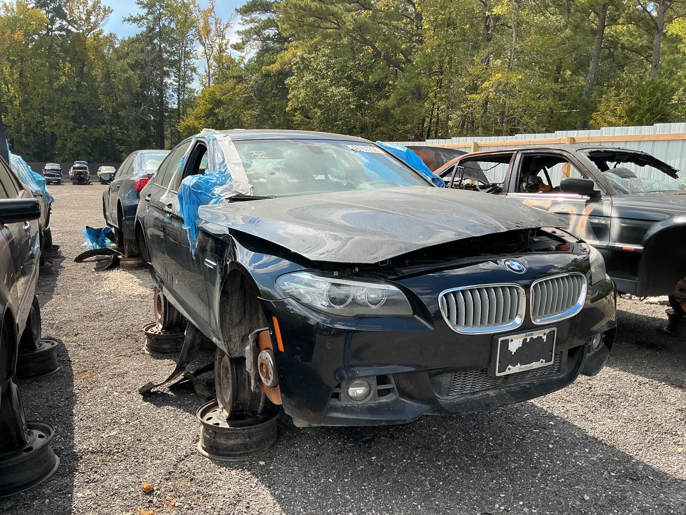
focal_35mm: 29
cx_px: 343
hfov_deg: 61.7
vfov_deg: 48.2
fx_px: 575
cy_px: 258
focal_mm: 3
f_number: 1.8
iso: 25
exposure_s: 1/781
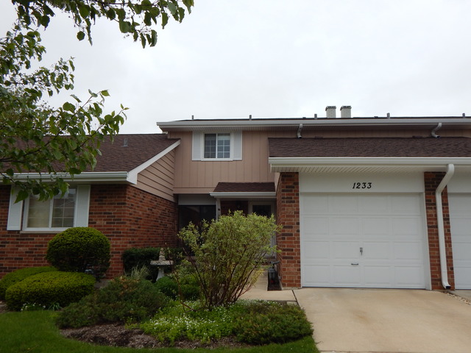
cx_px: 236
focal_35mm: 28
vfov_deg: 49.7
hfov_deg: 63.4
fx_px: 381
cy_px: 176
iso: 125
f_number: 3.2
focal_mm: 5.1
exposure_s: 1/800
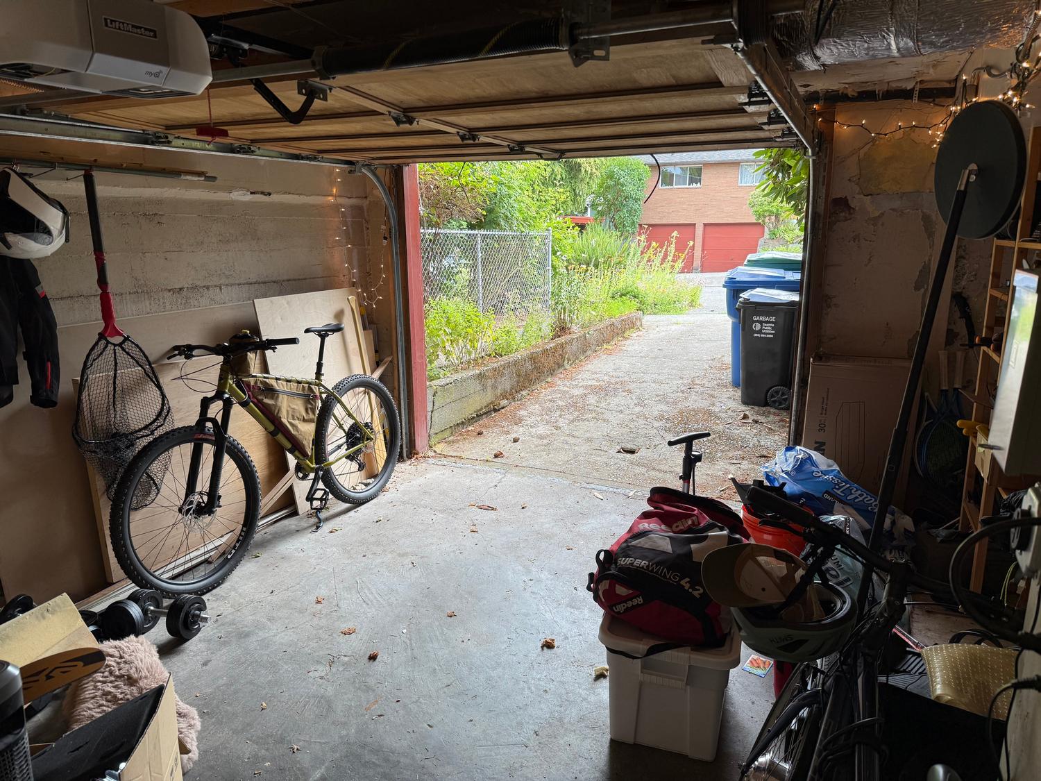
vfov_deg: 56.8
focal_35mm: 24
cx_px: 520
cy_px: 390
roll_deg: -0.4
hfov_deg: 71.6
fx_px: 722
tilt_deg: -11.4
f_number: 1.78
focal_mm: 6.76
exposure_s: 1/120
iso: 64
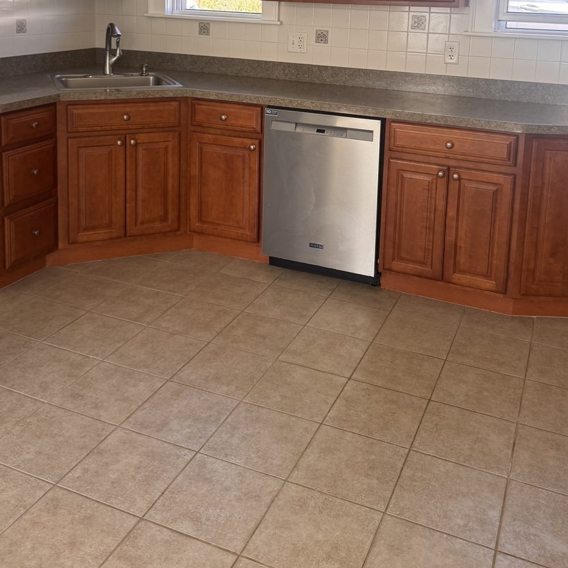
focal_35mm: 37
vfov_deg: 42.4
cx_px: 284
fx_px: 687
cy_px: 93
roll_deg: -2.5
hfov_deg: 44.9
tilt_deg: -6.8
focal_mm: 6.76
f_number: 1.78
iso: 100
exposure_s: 1/121
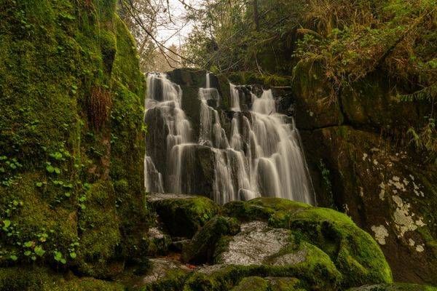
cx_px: 218
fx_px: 364
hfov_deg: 61.9
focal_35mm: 30
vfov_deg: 43.6
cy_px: 146
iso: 500
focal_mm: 30
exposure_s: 1/2.5
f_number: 22
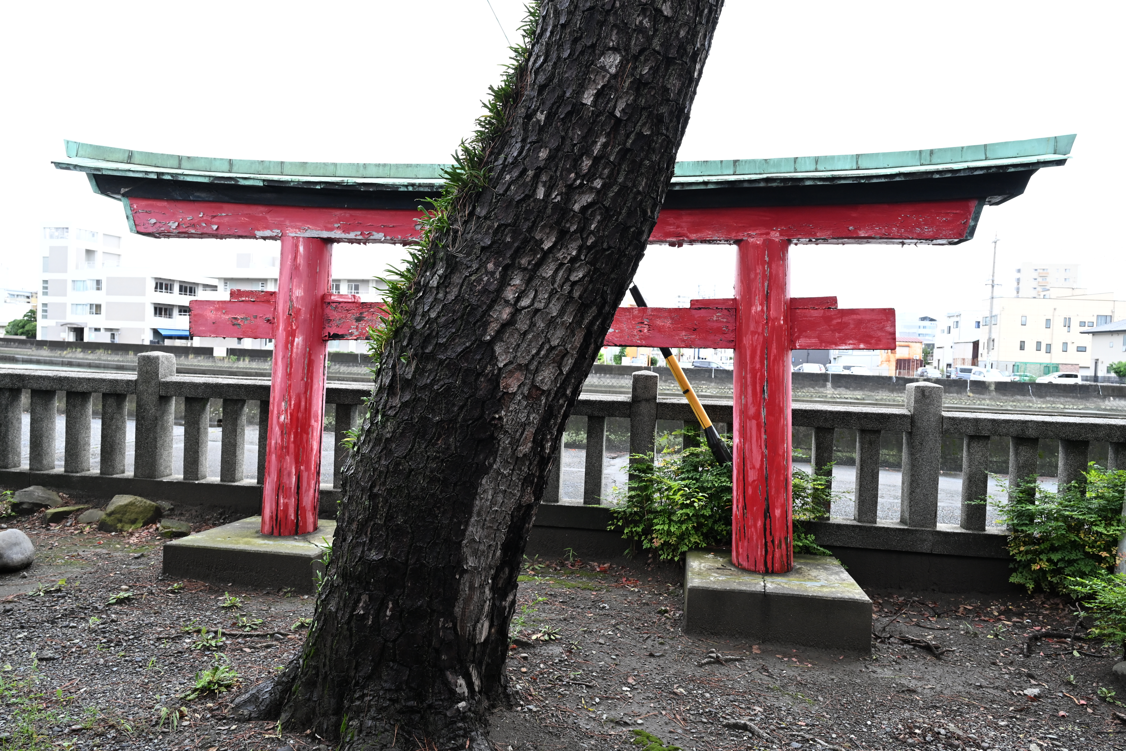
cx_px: 563
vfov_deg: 53.1
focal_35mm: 24
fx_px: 751
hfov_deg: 73.7
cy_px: 376
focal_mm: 24
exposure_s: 1/400
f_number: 8
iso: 1000
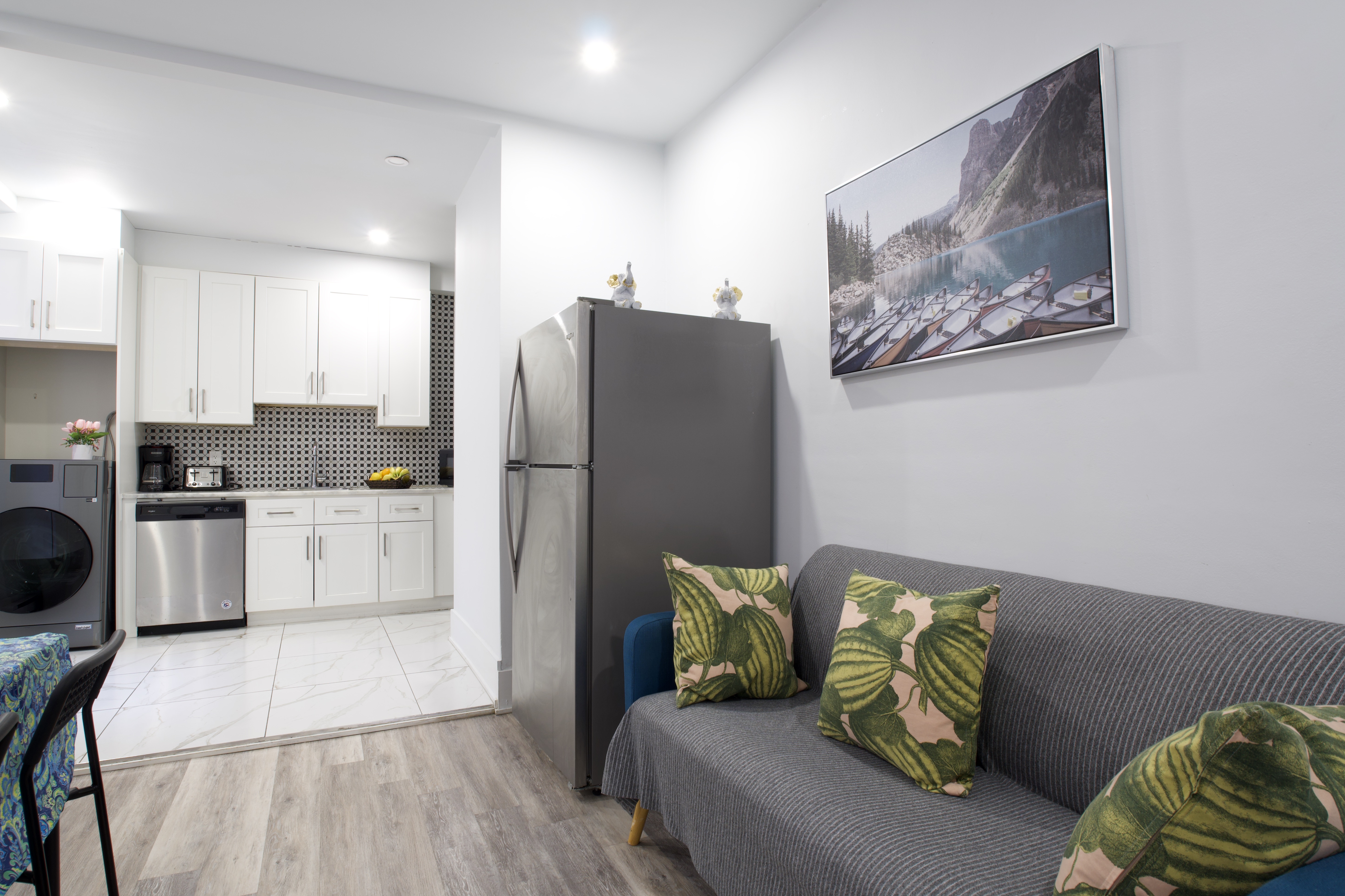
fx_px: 655
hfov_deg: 91.5
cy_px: 452
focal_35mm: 18
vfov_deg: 68.8
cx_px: 646
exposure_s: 1.5
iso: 100
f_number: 8
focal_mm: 11
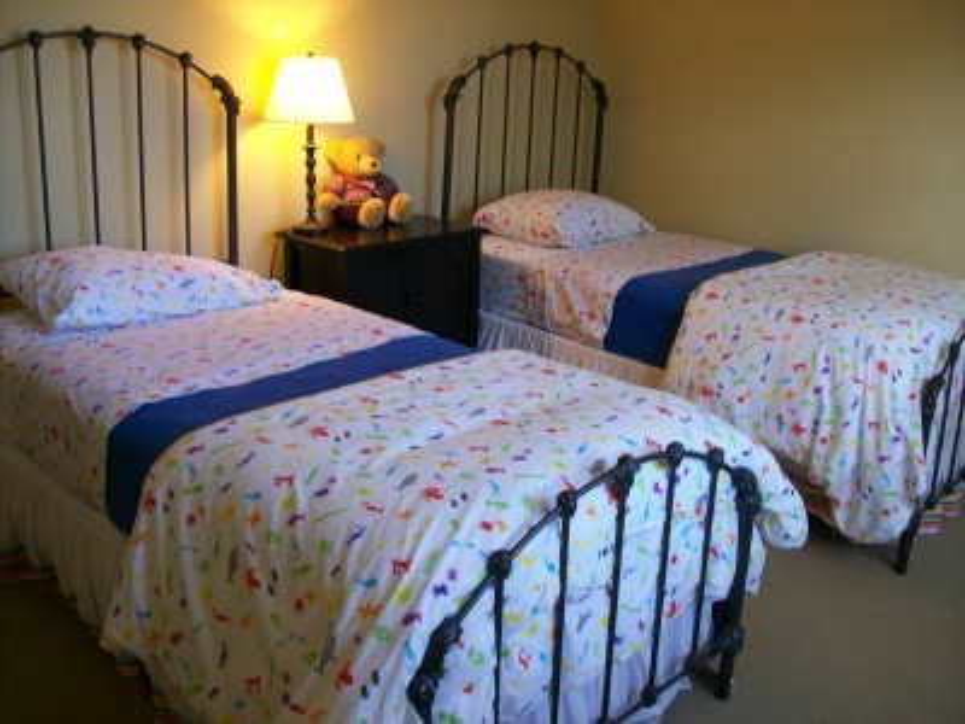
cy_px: 362
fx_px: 1004
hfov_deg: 51.4
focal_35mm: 36
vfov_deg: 39.7
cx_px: 482
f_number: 2.7
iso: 160
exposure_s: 1/43
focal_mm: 6
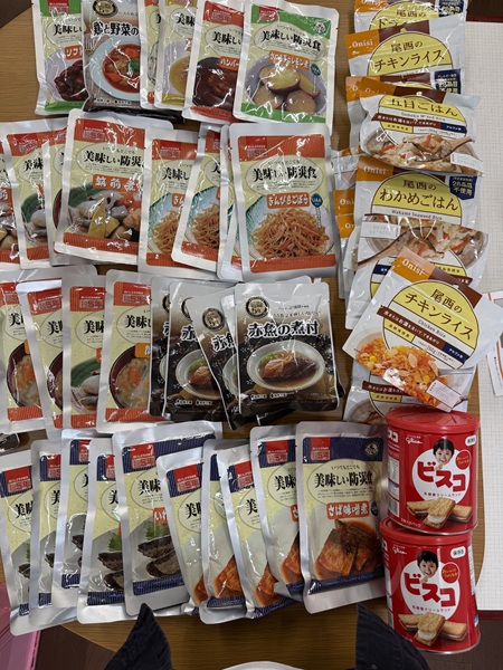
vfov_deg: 71.6
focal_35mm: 24
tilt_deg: -83.2
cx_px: 252
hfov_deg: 56.8
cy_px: 335
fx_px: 465
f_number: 1.78
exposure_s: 1/121
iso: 80
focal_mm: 6.76
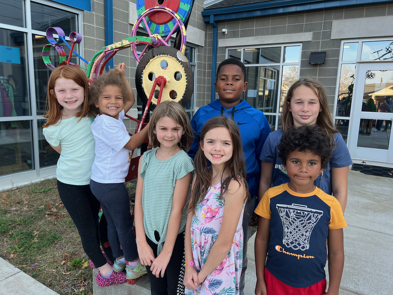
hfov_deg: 67.3
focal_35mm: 26
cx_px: 196
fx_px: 295
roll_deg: -1.3
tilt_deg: -10.2
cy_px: 148
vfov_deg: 53.1
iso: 50
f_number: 1.5
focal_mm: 5.7
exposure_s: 1/372
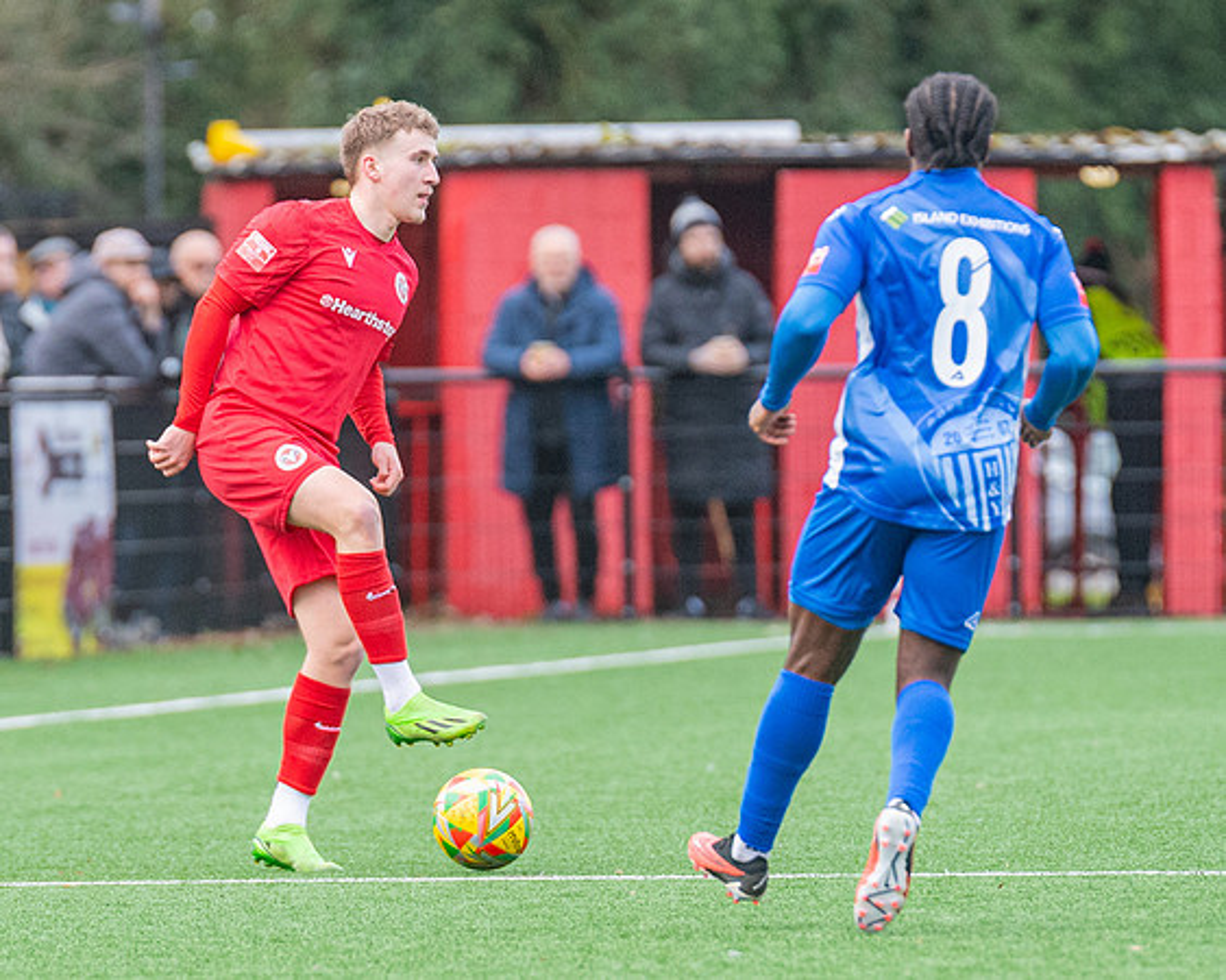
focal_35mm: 693
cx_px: 501
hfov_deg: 2.8
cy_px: 515
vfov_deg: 2.2
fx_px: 25129
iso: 1600
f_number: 4
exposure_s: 1/1000
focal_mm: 300
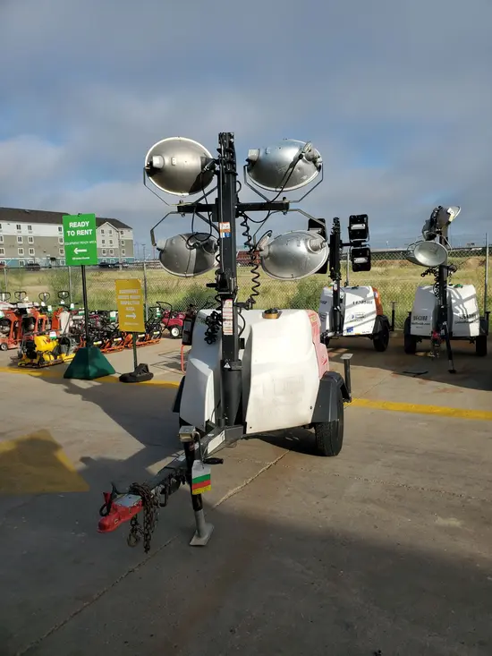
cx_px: 246
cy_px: 328
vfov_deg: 67.3
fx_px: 493
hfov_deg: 53.1
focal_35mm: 26
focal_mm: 4.3
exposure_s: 1/2146
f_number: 2.4
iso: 50
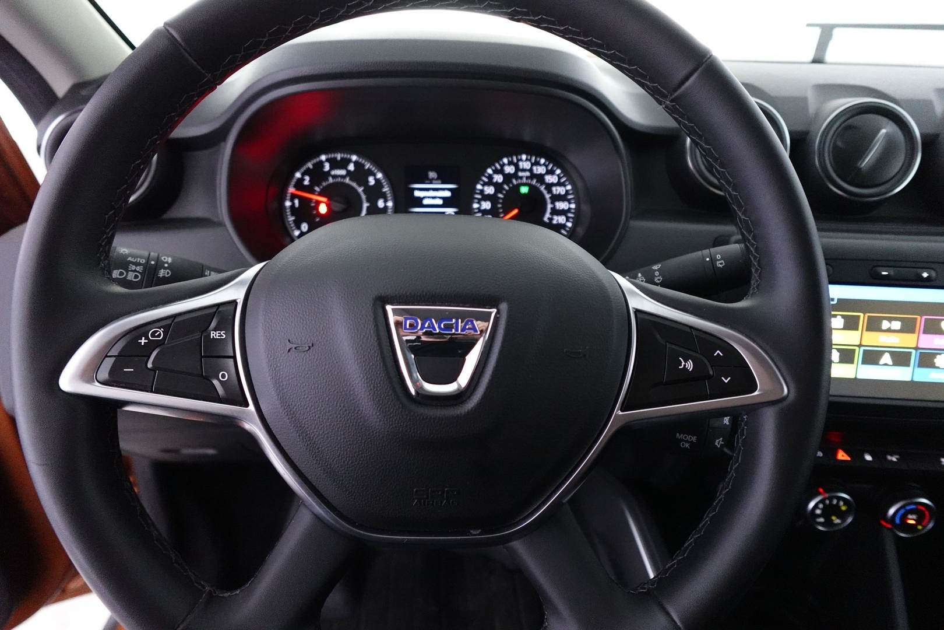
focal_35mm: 20
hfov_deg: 84.0
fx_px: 524
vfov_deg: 61.9
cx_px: 472
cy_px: 315
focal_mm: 7.6
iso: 3200
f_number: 2
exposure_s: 1/80
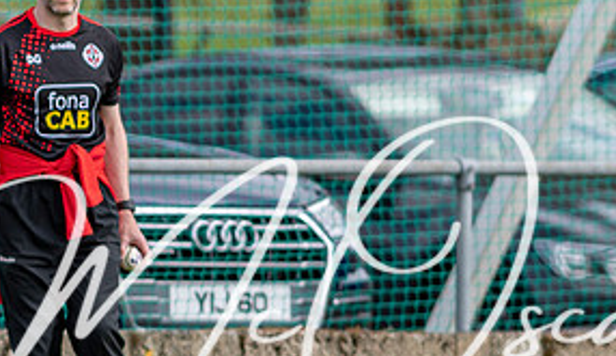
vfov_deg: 0.8
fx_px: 24653
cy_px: 201
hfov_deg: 1.4
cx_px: -138
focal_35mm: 1500
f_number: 2.8
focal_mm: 300
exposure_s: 1/1250
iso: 110
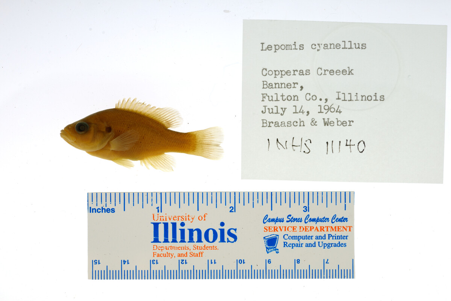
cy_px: 150
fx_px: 752
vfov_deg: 22.6
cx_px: 226
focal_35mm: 60
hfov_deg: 33.4
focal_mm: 60
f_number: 10
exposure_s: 1/200
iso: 100
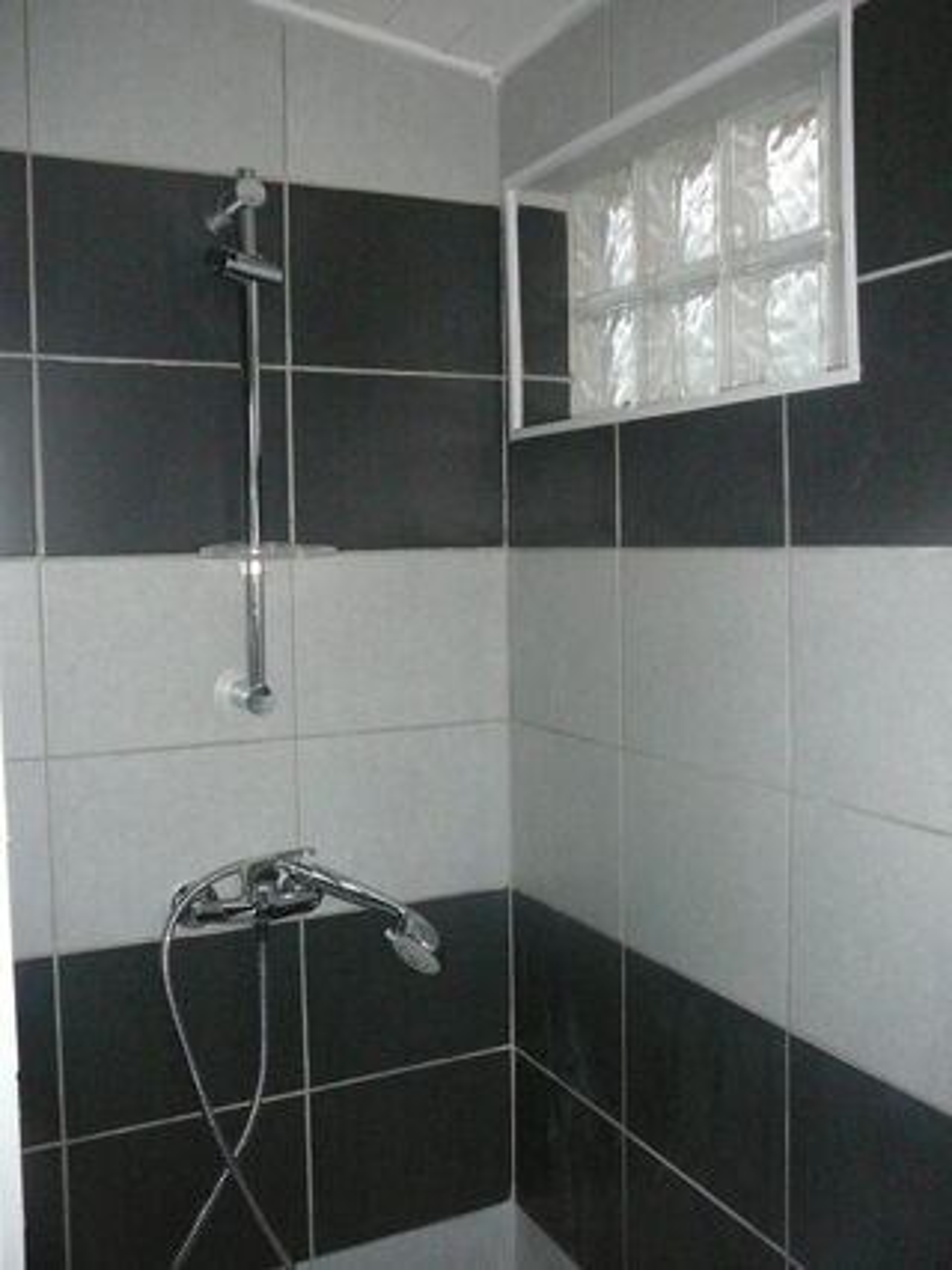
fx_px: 1284
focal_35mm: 35
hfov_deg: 40.7
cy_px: 635
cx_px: 476
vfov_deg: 52.6
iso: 400
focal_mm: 5.2
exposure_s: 1/30
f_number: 2.8
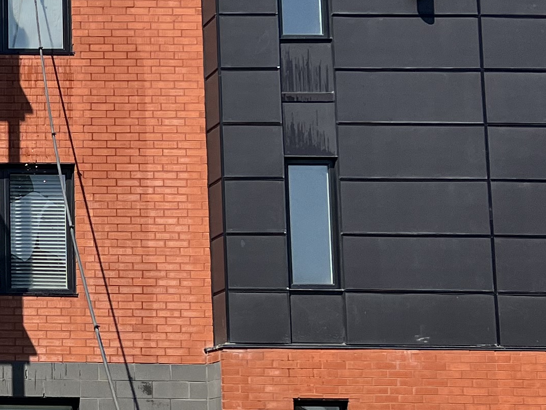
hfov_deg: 17.4
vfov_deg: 15.0
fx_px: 1545
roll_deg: -0.8
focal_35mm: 98
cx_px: -348
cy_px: 292
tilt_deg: +7.4
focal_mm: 5.7
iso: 50
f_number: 1.5
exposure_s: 1/8000
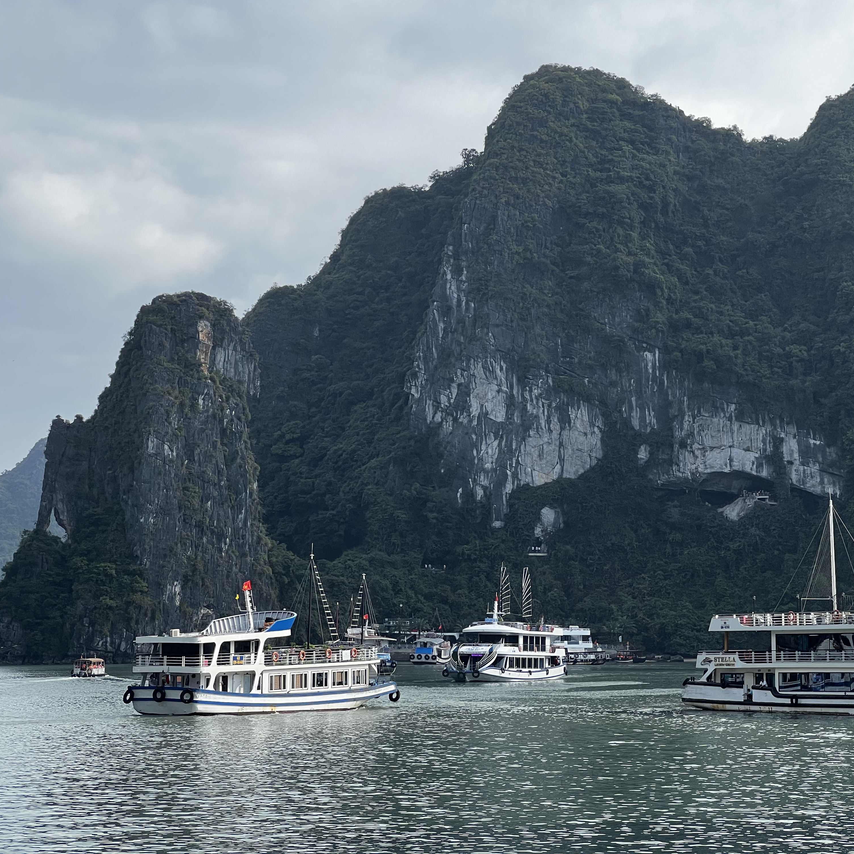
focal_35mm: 91
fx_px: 2540
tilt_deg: +5.8
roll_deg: -0.2
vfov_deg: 19.1
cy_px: 426
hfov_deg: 19.0
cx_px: 565
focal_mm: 9
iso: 32
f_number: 2.8
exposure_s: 1/455
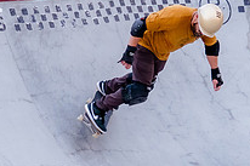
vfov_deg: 4.5
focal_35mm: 303
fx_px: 2102
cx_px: 212
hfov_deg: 6.8
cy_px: 93
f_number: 4
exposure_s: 1/250
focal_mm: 70
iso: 2500
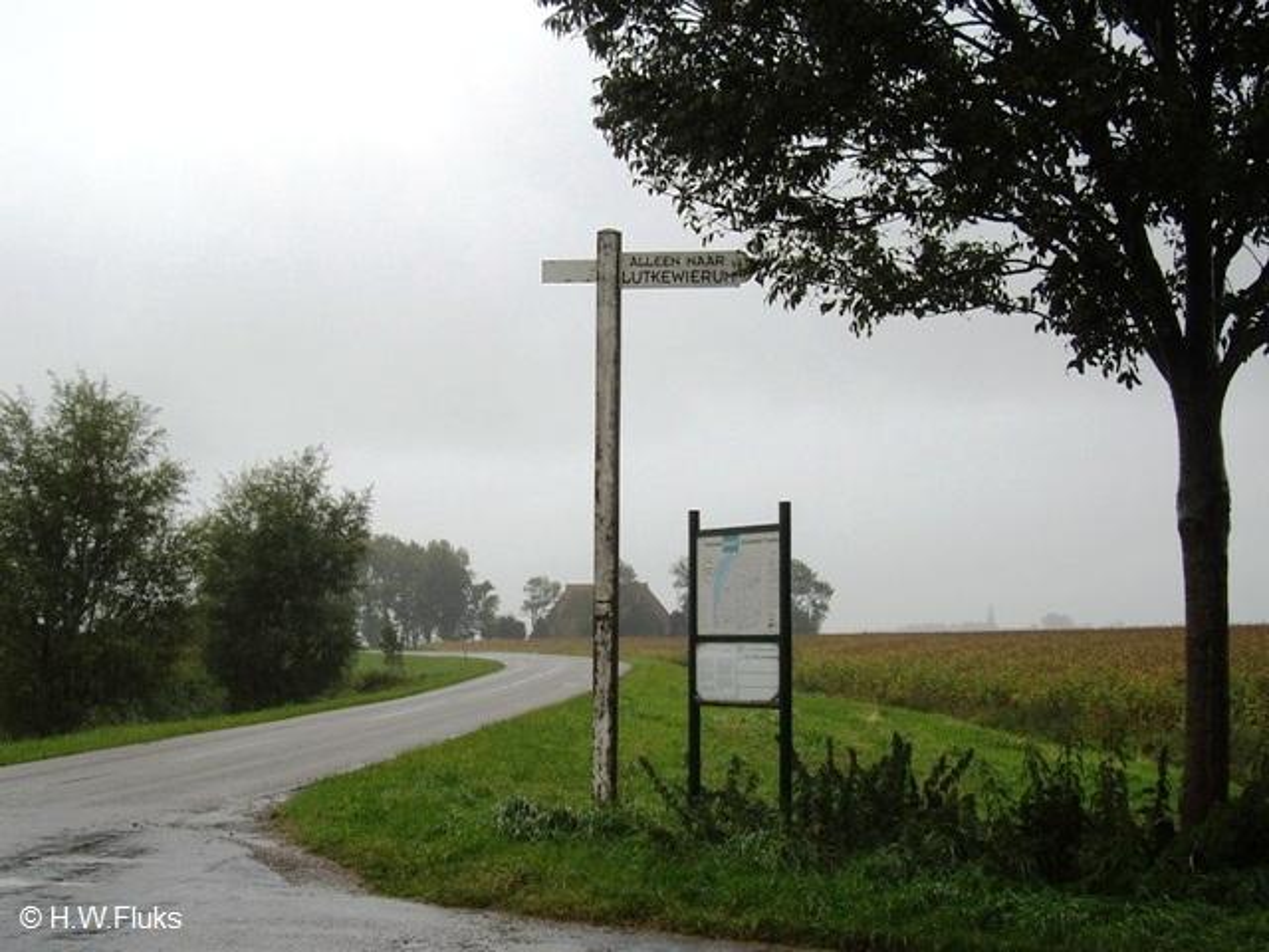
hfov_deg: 49.0
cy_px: 476
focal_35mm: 38
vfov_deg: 37.7
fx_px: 1393
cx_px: 634
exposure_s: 1/125
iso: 100
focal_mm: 7.9
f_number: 2.8
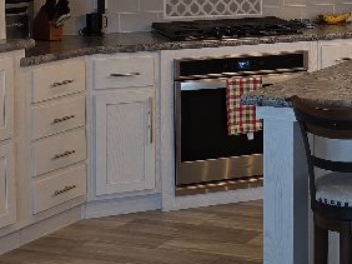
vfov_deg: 14.7
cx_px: 416
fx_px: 996
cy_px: -39
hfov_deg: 19.0
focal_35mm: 98
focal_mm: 6.3
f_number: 1.7
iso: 40
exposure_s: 1/60
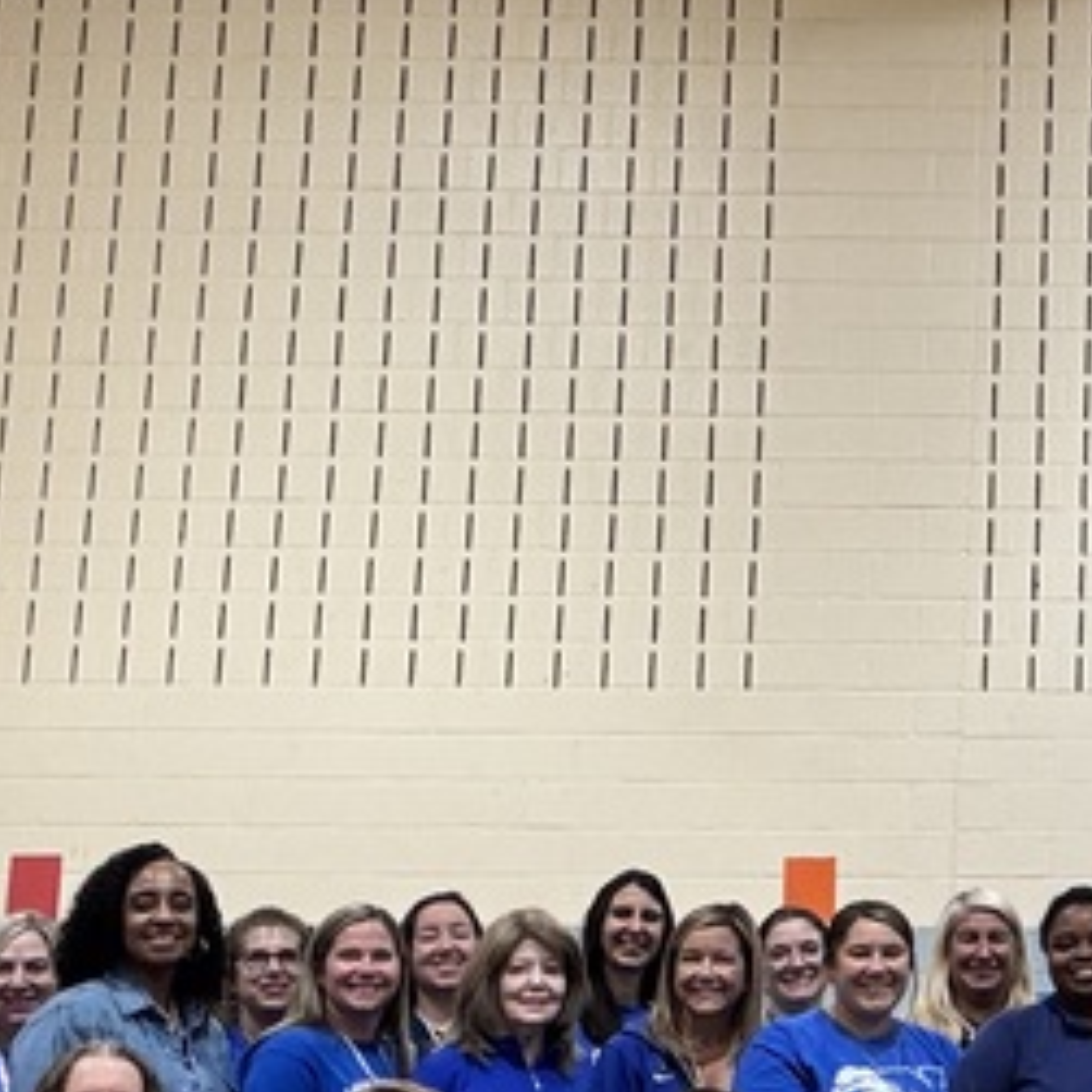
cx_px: 1444
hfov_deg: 19.2
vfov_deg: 20.8
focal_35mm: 83
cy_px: 709
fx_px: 2962
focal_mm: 2.69
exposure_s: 1/60
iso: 125
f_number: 1.9
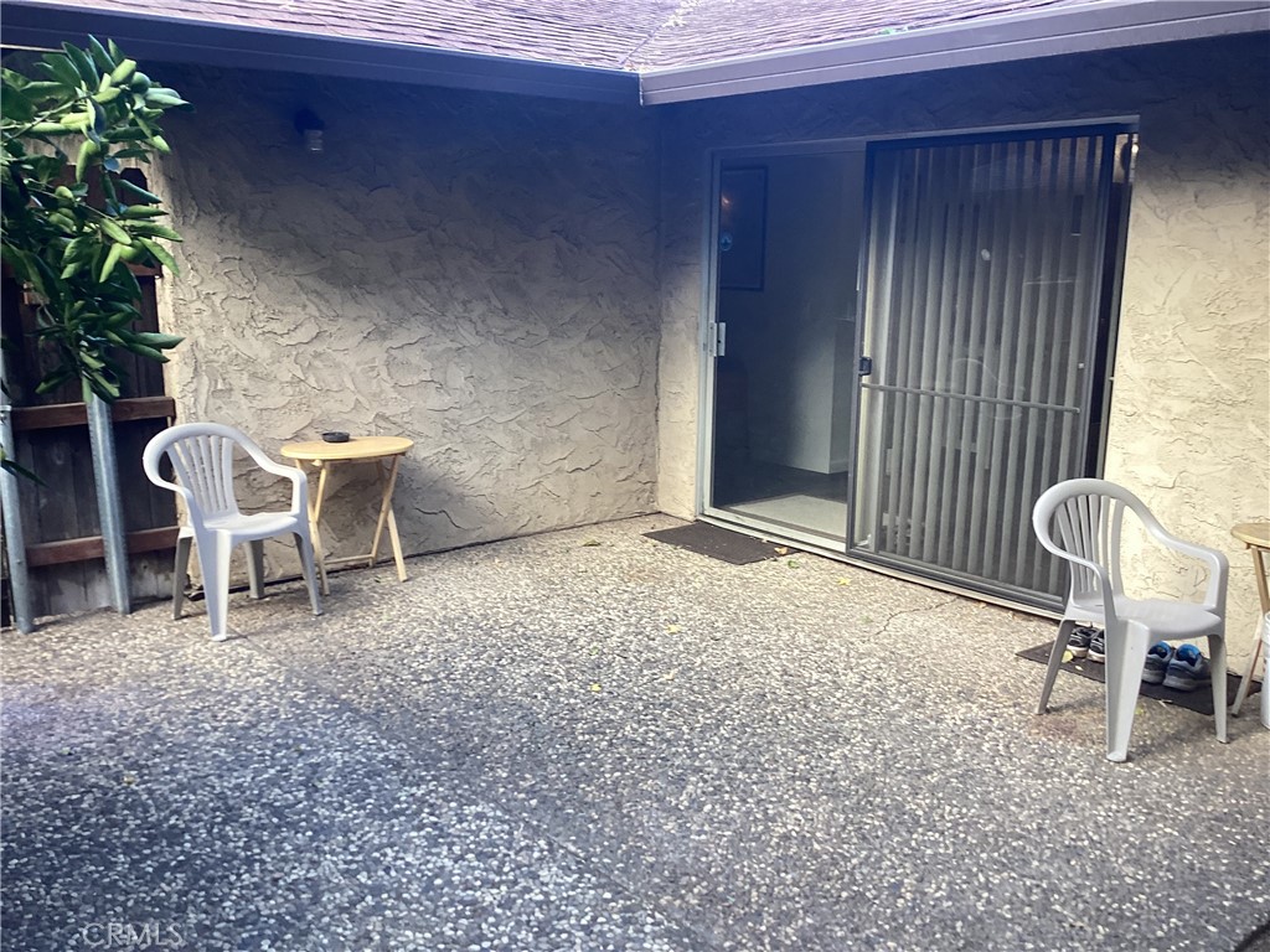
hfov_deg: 58.4
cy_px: 476
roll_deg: -0.4
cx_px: 635
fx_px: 1137
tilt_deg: -11.7
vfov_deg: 45.4
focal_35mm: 31
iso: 64
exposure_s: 1/60
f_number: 2.4
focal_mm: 3.3
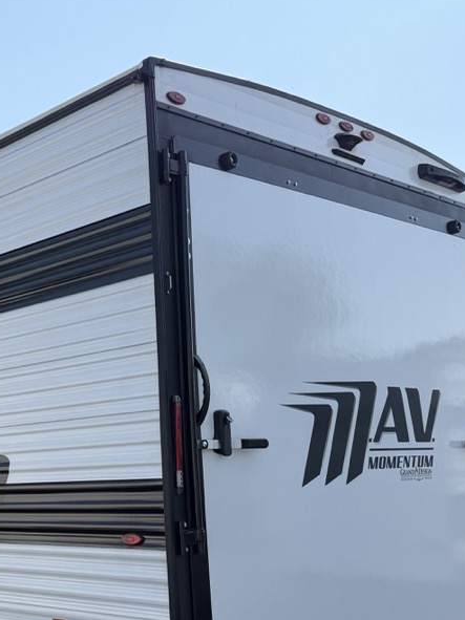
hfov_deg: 26.4
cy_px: 412
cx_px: -8
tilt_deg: +8.7
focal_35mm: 52
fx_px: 932
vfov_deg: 36.5
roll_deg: +2.2
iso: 80
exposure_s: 1/4167
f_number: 1.78
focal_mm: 6.76
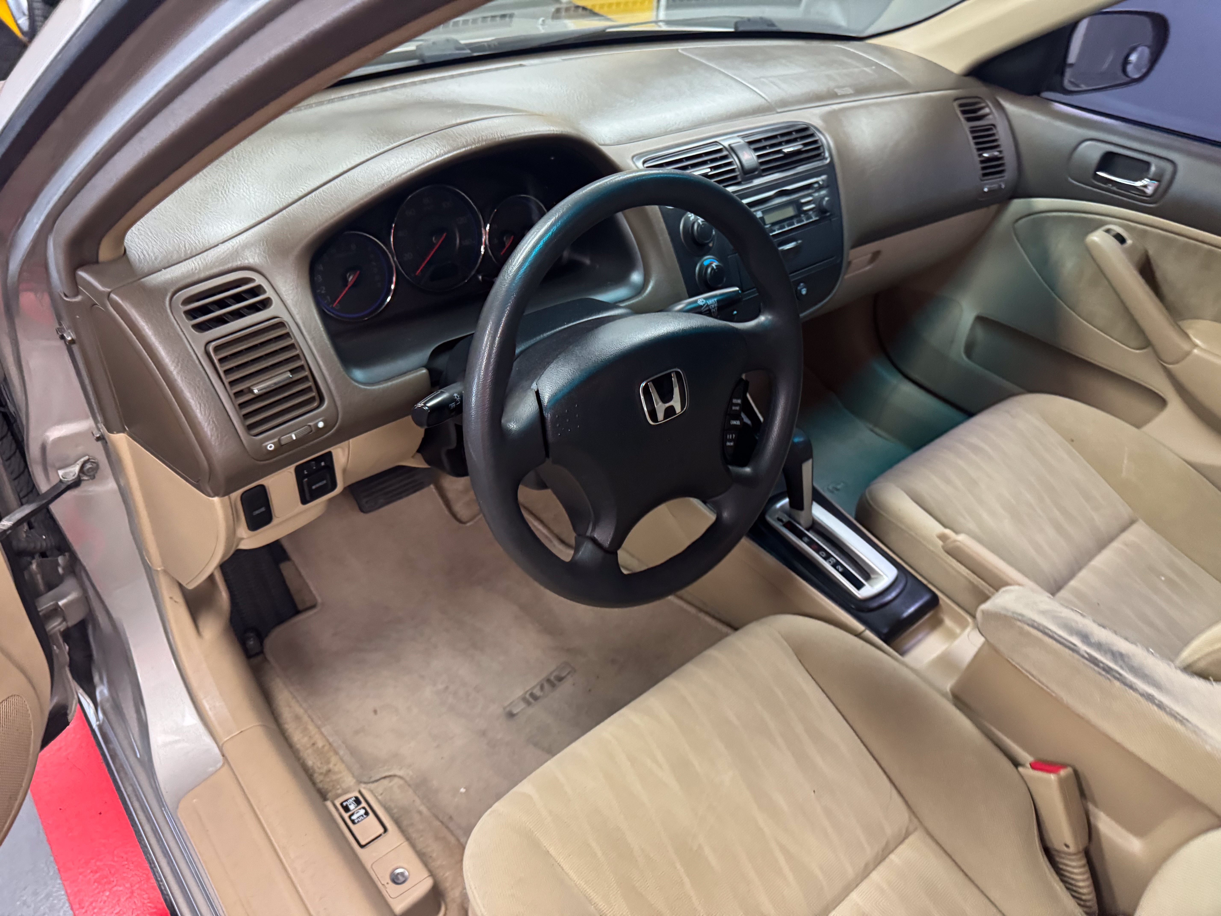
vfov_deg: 56.8
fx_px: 847
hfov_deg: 71.6
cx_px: 610
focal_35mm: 24
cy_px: 458
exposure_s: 1/60
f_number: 1.78
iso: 640
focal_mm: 6.76
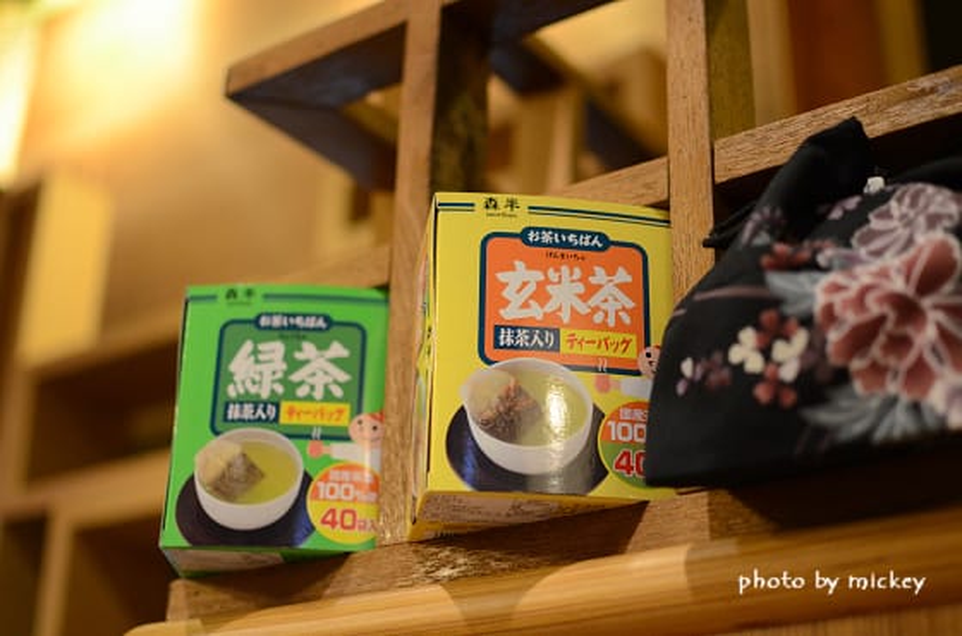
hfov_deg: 37.9
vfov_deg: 25.6
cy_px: 318
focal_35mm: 52
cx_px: 481
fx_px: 1399
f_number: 1.8
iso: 1600
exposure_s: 1/100
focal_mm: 35
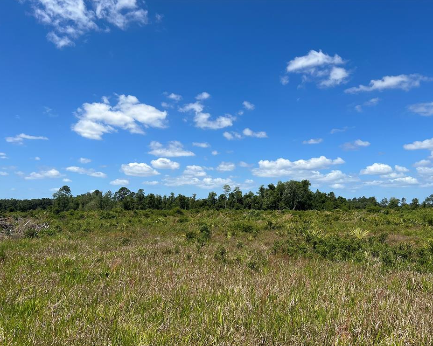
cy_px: 178
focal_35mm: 28
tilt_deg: +4.5
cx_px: 222
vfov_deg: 51.5
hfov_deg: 62.2
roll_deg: -0.5
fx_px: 359
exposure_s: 1/5587
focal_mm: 5.7
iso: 50
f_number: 1.5
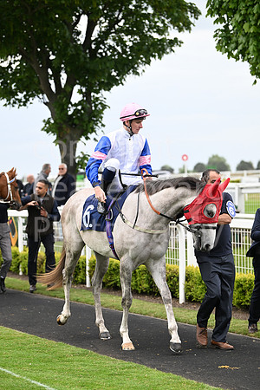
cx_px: 130
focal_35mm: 110
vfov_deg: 18.6
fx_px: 1192
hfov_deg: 12.5
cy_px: 195
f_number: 4
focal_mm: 110
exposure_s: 1/1250
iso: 800
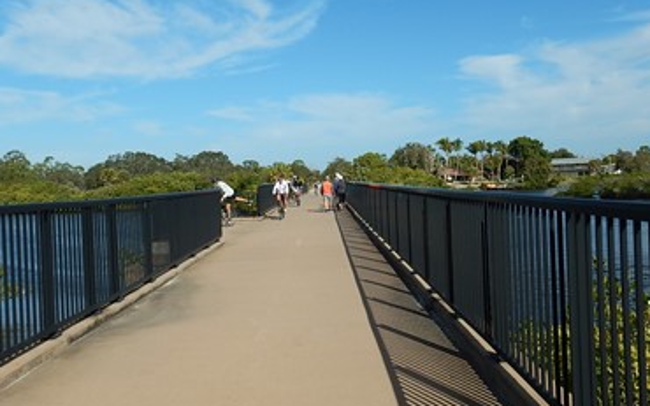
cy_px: 199
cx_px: 309
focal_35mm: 33
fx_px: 584
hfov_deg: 58.1
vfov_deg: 38.3
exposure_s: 1/1500
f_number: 4.1
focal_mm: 4.3
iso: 125
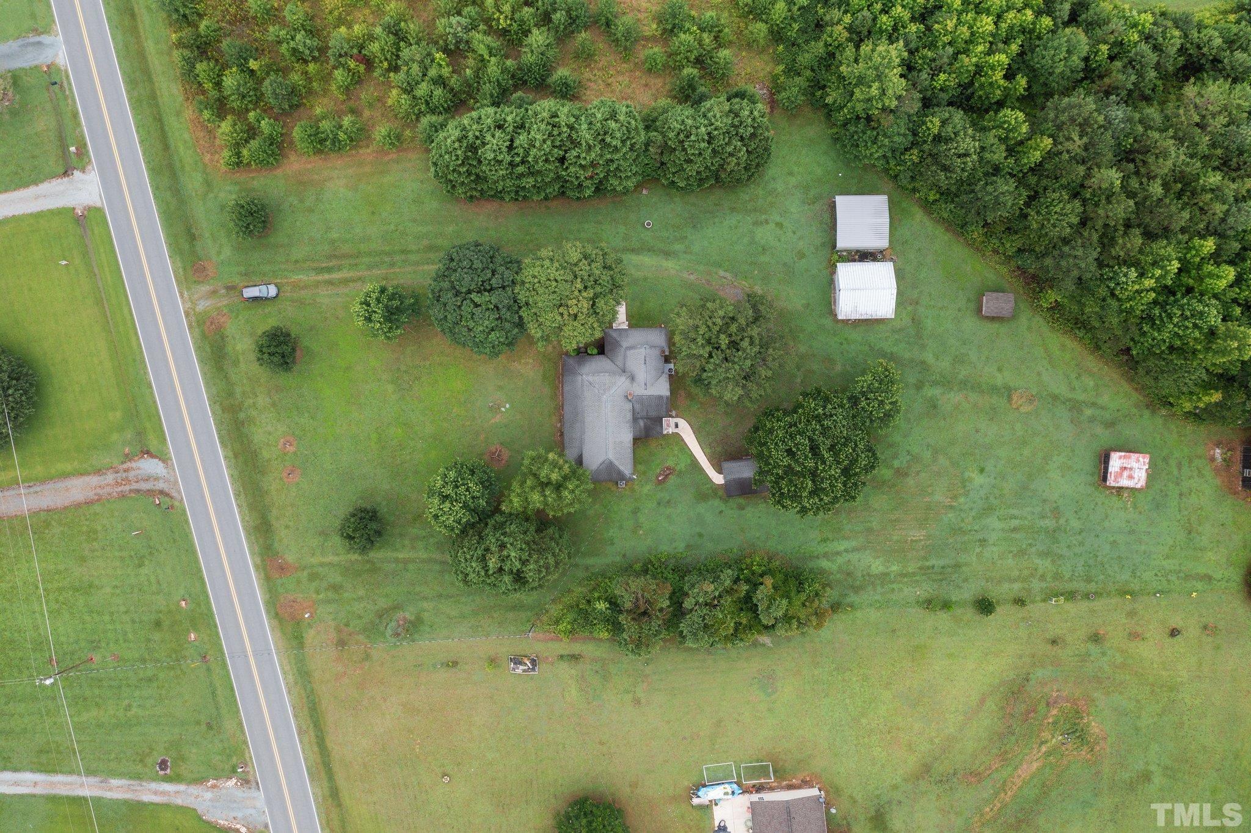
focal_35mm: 28
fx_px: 973
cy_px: 416
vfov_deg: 46.4
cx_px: 626
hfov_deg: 65.5
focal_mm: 10.26
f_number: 4
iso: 100
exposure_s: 1/80
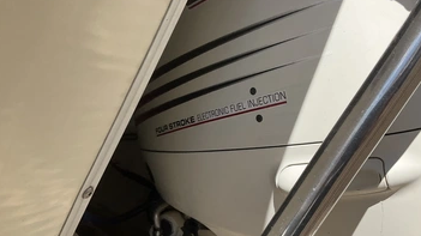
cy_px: 123
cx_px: 236
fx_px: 402
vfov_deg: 32.8
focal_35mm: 36
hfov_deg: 55.2
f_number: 1.8
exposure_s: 1/2320
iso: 25
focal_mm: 3
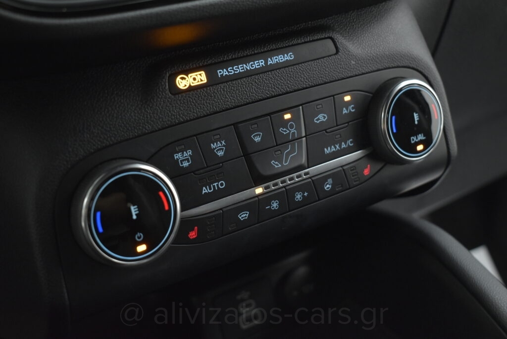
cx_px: 254
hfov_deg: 38.9
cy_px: 170
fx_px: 719
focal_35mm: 51
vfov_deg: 26.5
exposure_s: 1/30
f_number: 4.5
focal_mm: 34
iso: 1600
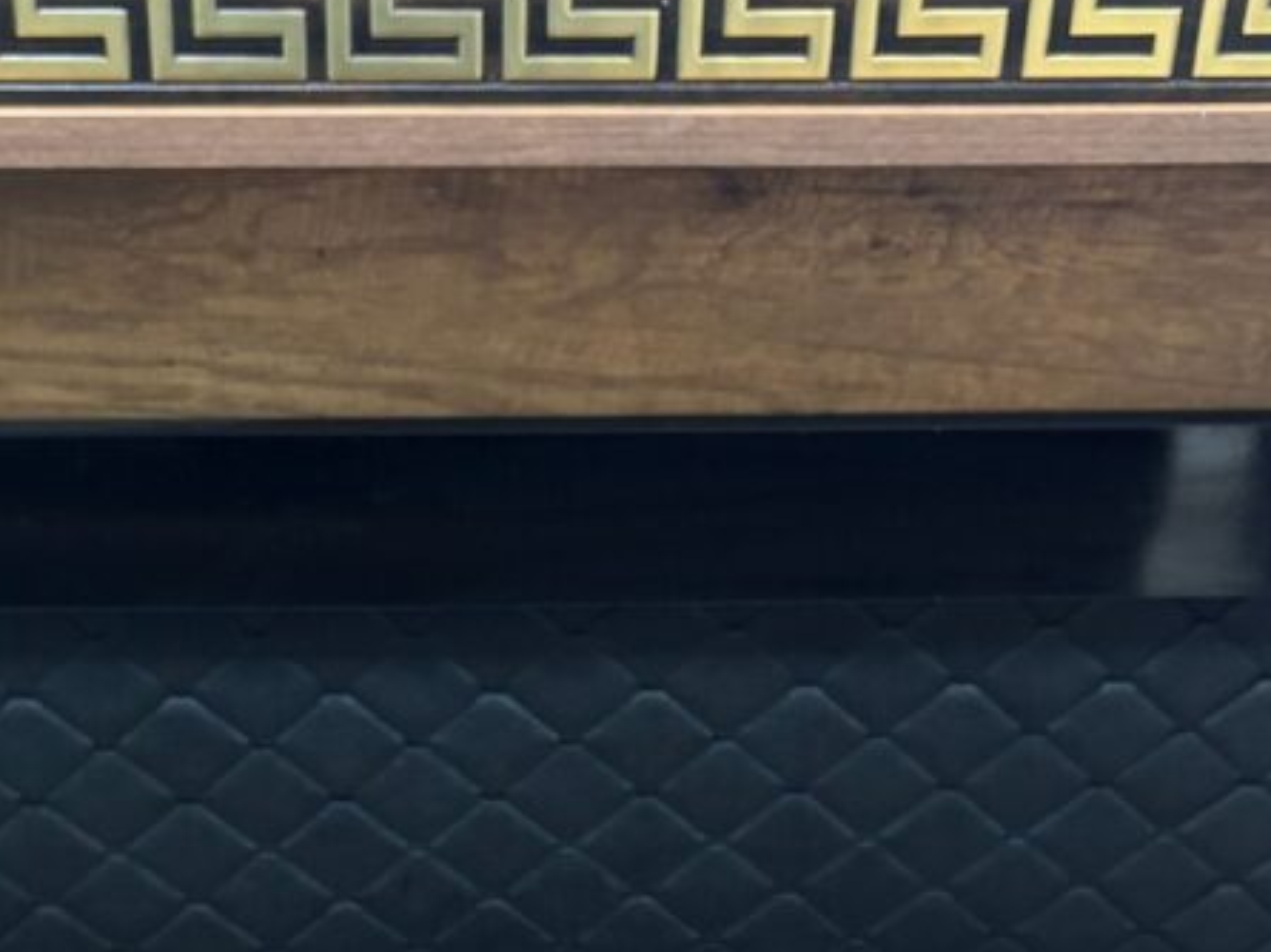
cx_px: 476
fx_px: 2569
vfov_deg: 19.5
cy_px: 1217
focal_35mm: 70
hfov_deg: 27.7
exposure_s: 1/50
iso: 320
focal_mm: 5.96
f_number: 1.6
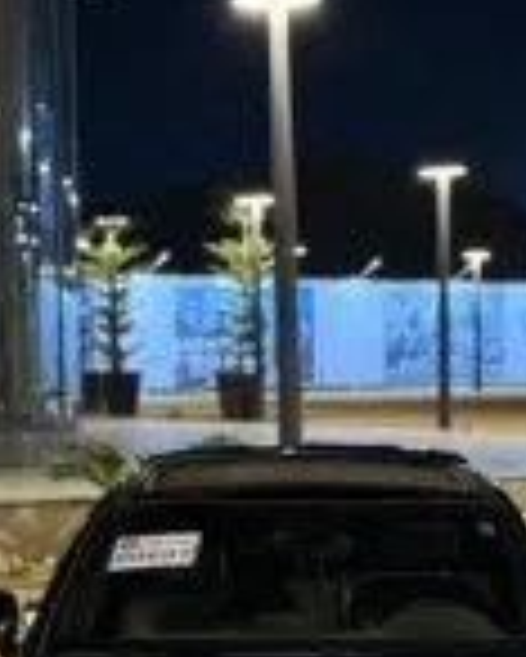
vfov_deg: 14.9
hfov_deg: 12.1
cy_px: 518
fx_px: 2488
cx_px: 301
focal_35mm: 128
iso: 400
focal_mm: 6.76
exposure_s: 1/33
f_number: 1.78
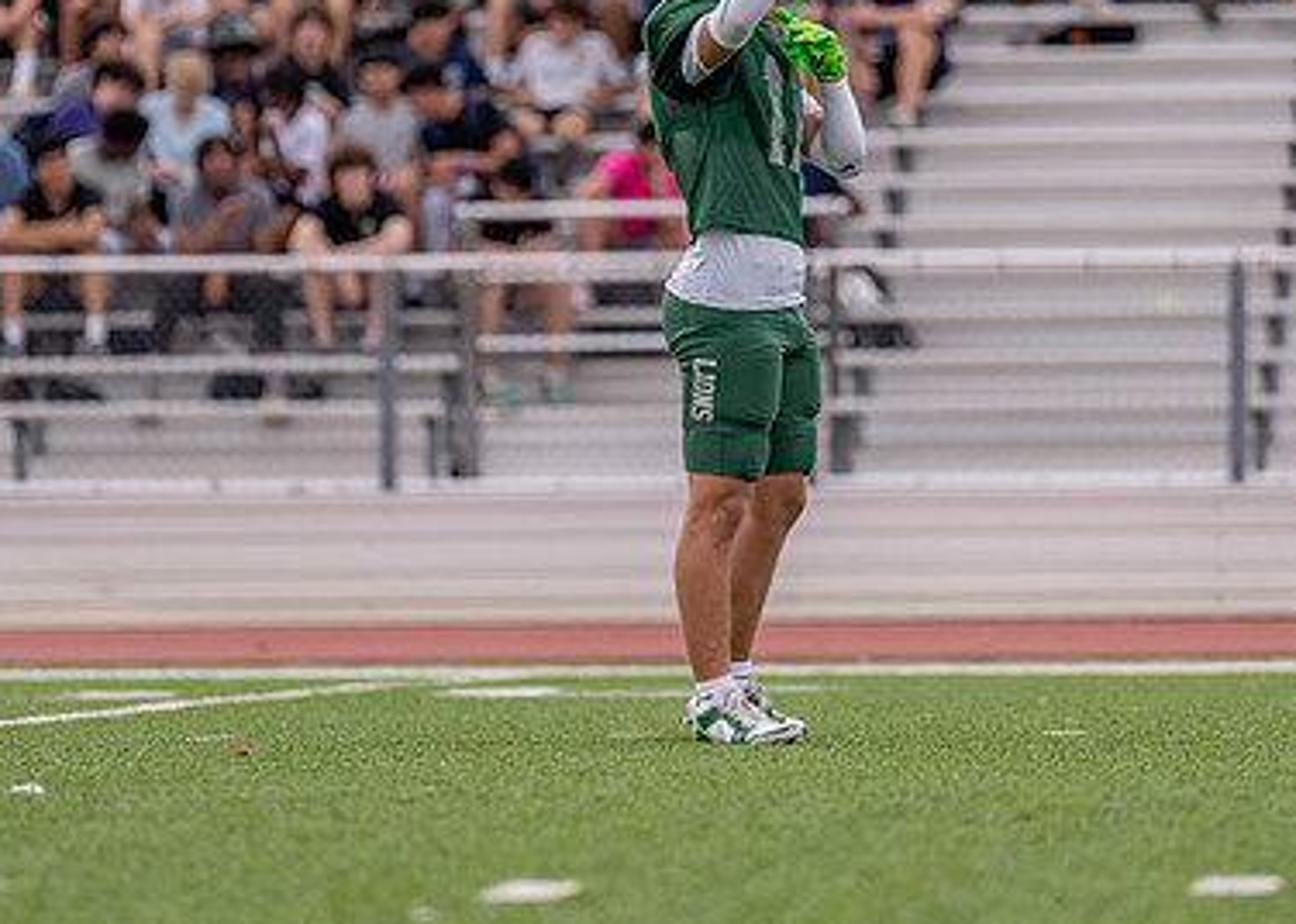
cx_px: 703
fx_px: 15301
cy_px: 323
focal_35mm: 416
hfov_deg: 4.9
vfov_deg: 3.5
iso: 250
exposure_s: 1/2500
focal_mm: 200
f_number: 2.8
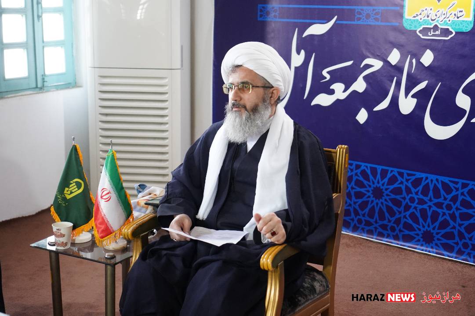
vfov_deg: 25.0
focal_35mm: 54
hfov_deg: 36.9
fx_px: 712
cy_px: 158
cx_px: 238
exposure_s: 1/200
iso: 4000
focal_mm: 54
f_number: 4
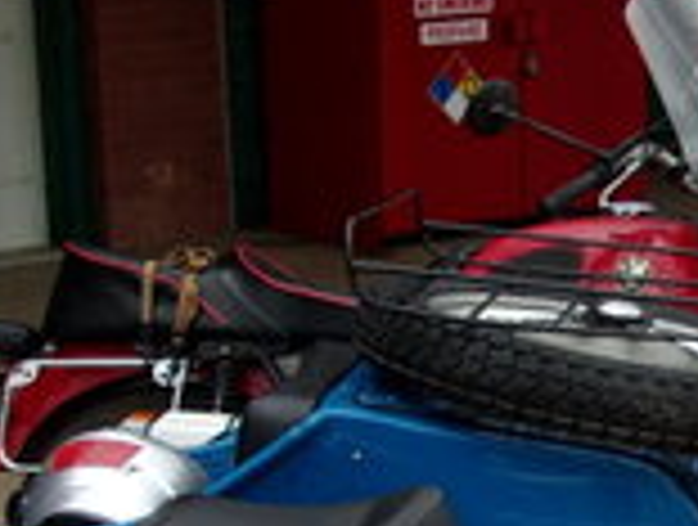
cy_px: 530
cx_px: 712
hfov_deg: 13.9
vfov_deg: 10.6
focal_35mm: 139
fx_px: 2809
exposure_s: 1/38
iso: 80
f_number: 10.4
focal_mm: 4.9
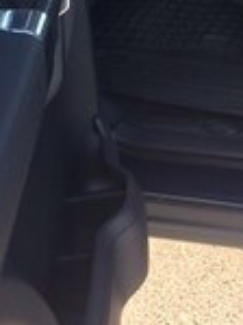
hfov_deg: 15.1
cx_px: 245
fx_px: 901
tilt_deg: -17.4
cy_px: -173
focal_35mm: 96
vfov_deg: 18.1
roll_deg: +8.3
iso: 40
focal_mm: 4.15
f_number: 2.2
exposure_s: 1/100
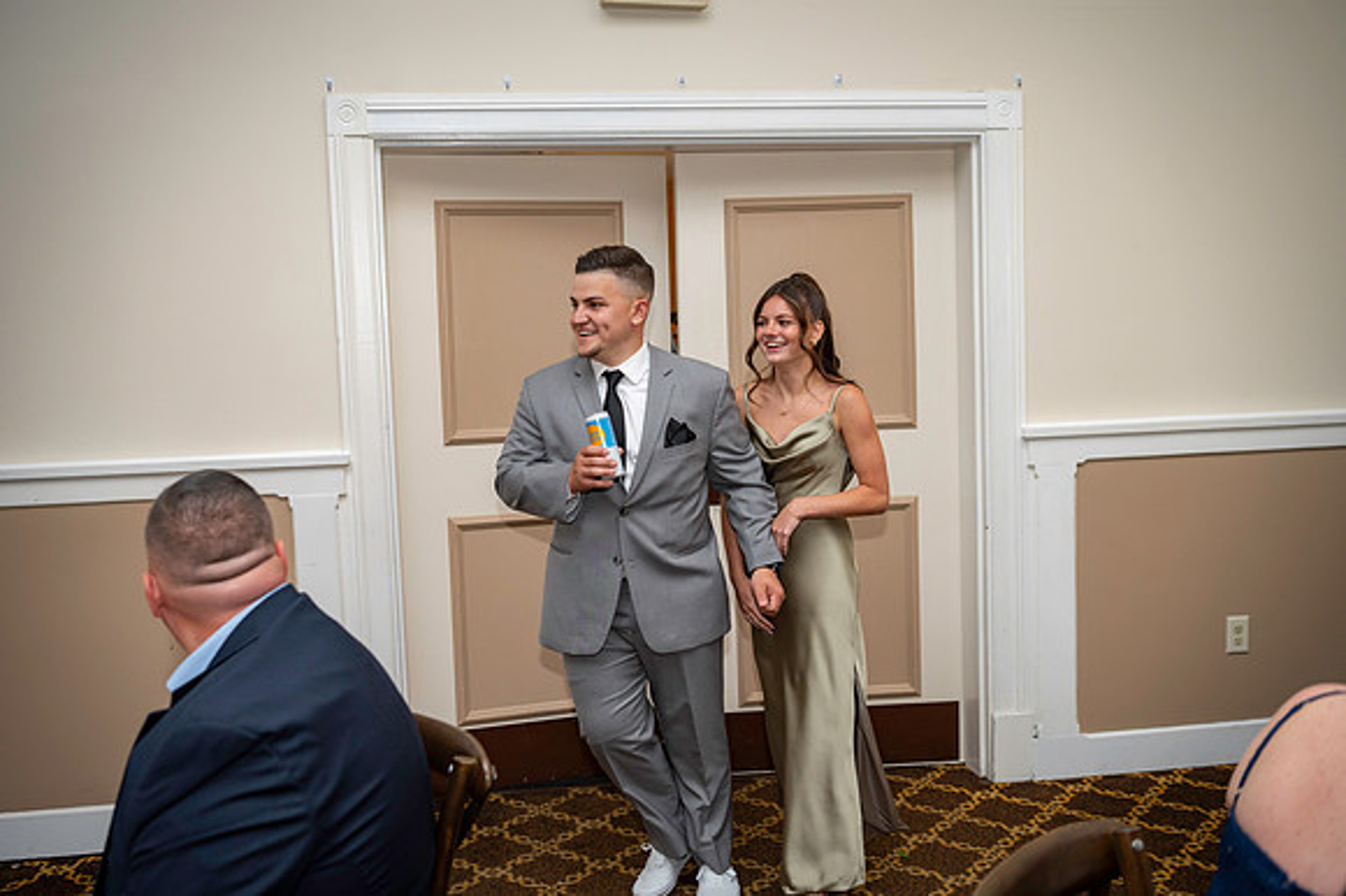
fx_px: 1345
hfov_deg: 53.2
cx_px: 673
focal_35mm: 36
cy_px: 448
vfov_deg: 36.8
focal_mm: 36
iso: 800
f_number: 4
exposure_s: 1/160
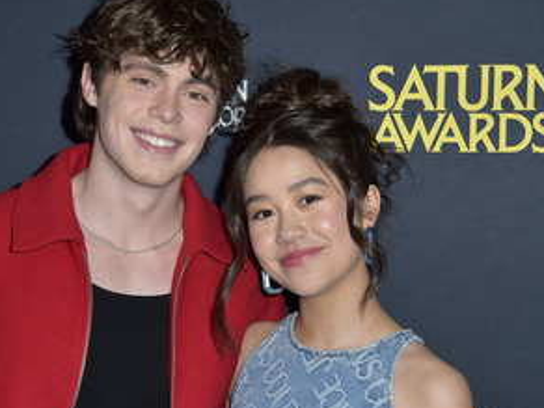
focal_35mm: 92
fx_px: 1446
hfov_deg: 21.3
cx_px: 233
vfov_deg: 16.1
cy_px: 238
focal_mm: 62
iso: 250
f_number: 6.3
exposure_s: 1/250
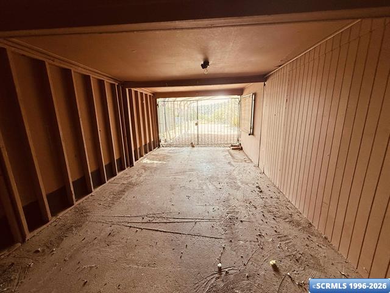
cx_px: 195
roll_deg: +2.0
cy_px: 146
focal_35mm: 14
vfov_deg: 85.7
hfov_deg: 102.1
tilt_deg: -10.4
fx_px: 158
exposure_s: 1/99
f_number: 2.2
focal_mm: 2.22
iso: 100
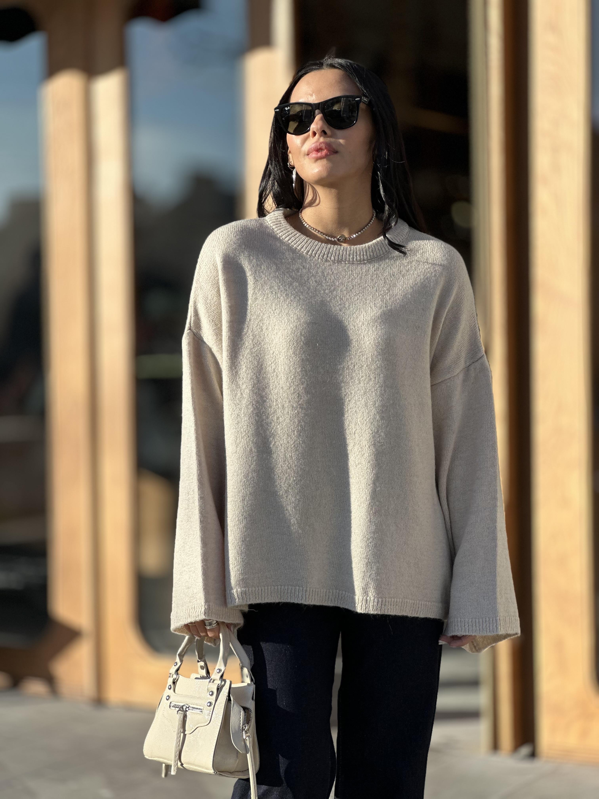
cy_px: 400
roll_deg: +0.4
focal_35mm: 77
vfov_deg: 25.3
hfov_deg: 19.1
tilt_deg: -1.7
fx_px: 1777
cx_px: 300
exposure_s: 1/497
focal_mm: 9
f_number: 2.8
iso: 32
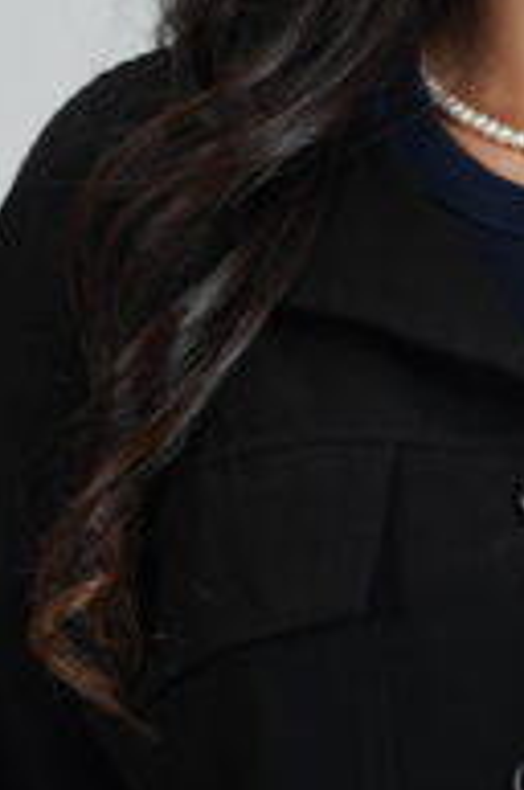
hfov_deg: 3.0
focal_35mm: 450
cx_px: 594
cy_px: 205
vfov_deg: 4.6
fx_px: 9860
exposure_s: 1/200
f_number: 1.4
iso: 100
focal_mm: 85
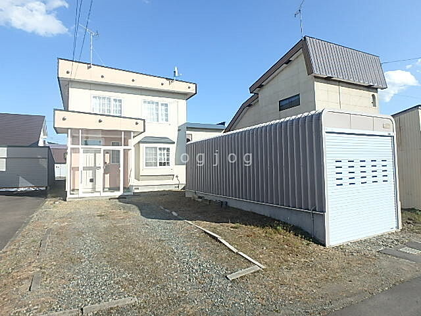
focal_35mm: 21
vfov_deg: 63.4
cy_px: 158
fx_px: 255
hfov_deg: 79.0
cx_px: 210
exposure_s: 1/1000
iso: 125
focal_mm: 3.7
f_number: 3.5
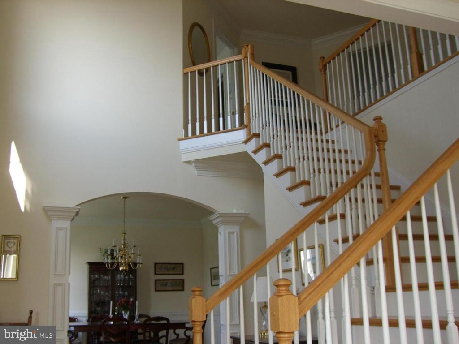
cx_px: 230
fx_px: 504
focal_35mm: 38
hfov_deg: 49.0
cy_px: 172
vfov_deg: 37.7
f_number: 2.7
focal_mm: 6.2
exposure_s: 1/100
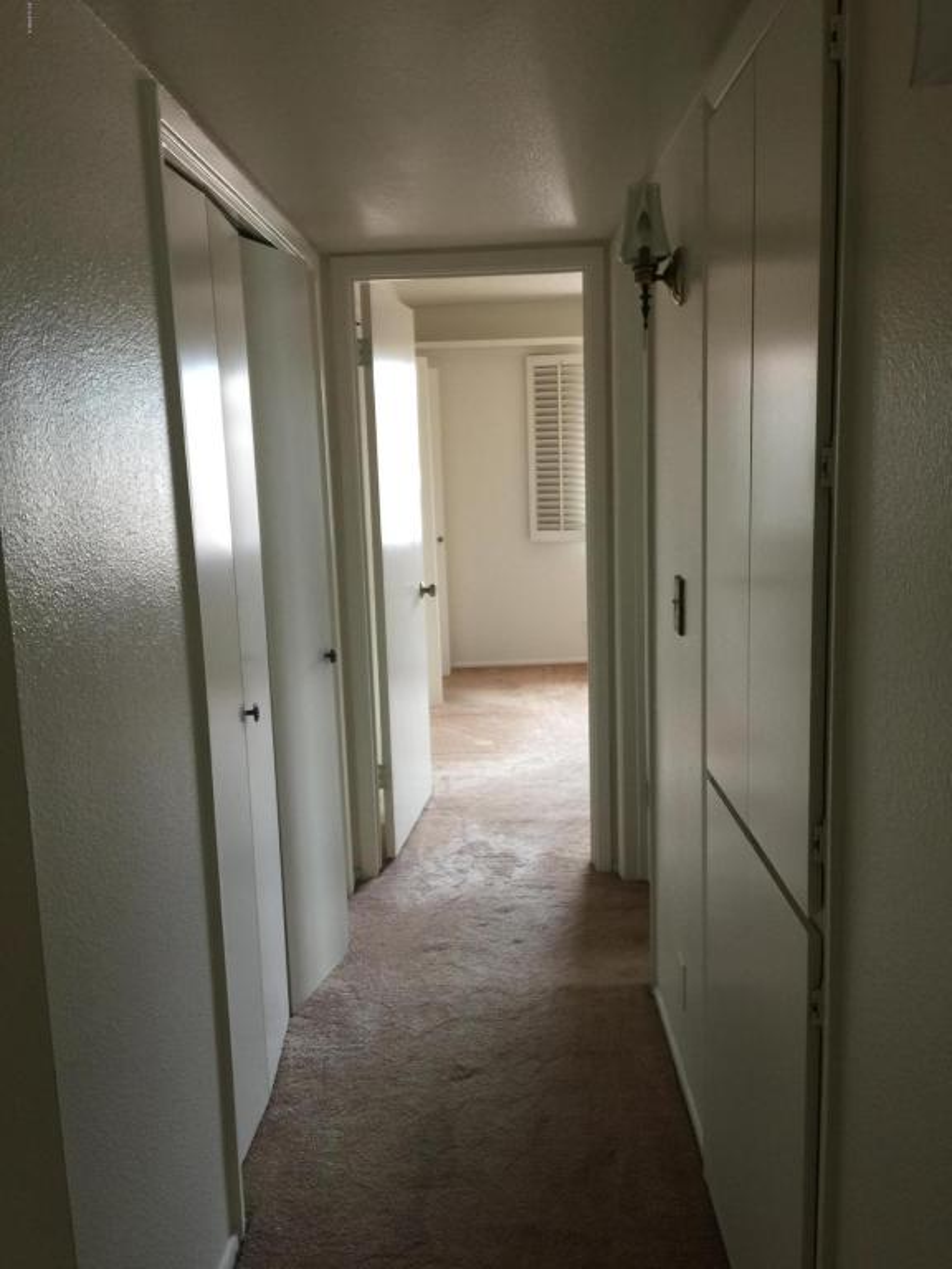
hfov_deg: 48.2
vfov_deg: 61.7
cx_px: 476
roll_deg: +1.8
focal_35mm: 29
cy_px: 634
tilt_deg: -9.1
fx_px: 1063
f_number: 2.2
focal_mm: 4.15
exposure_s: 1/15
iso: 64
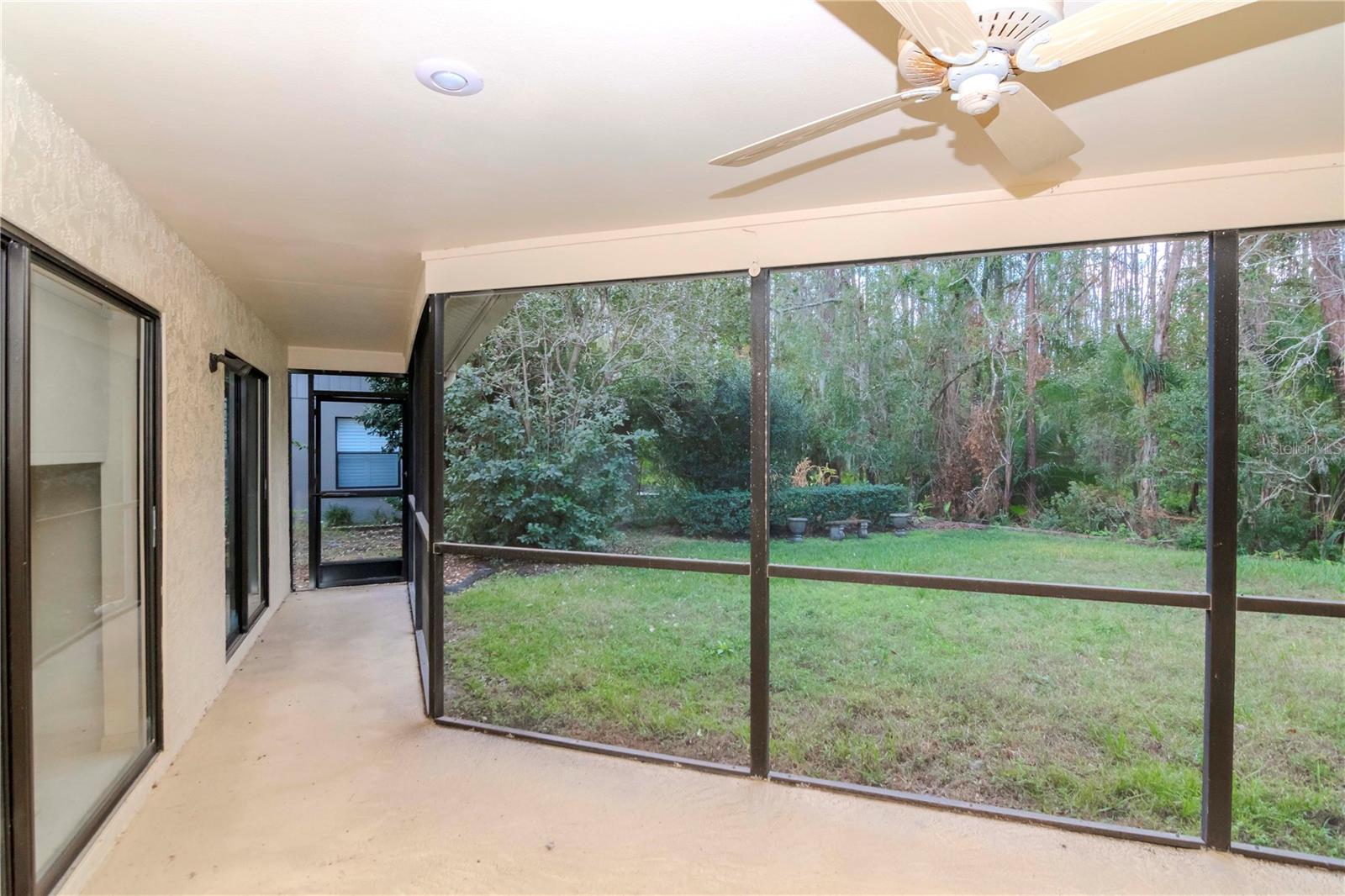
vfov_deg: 72.0
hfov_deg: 95.0
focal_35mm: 16
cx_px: 672
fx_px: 616
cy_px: 448
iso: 640
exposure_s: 1/200
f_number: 7.1
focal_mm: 11
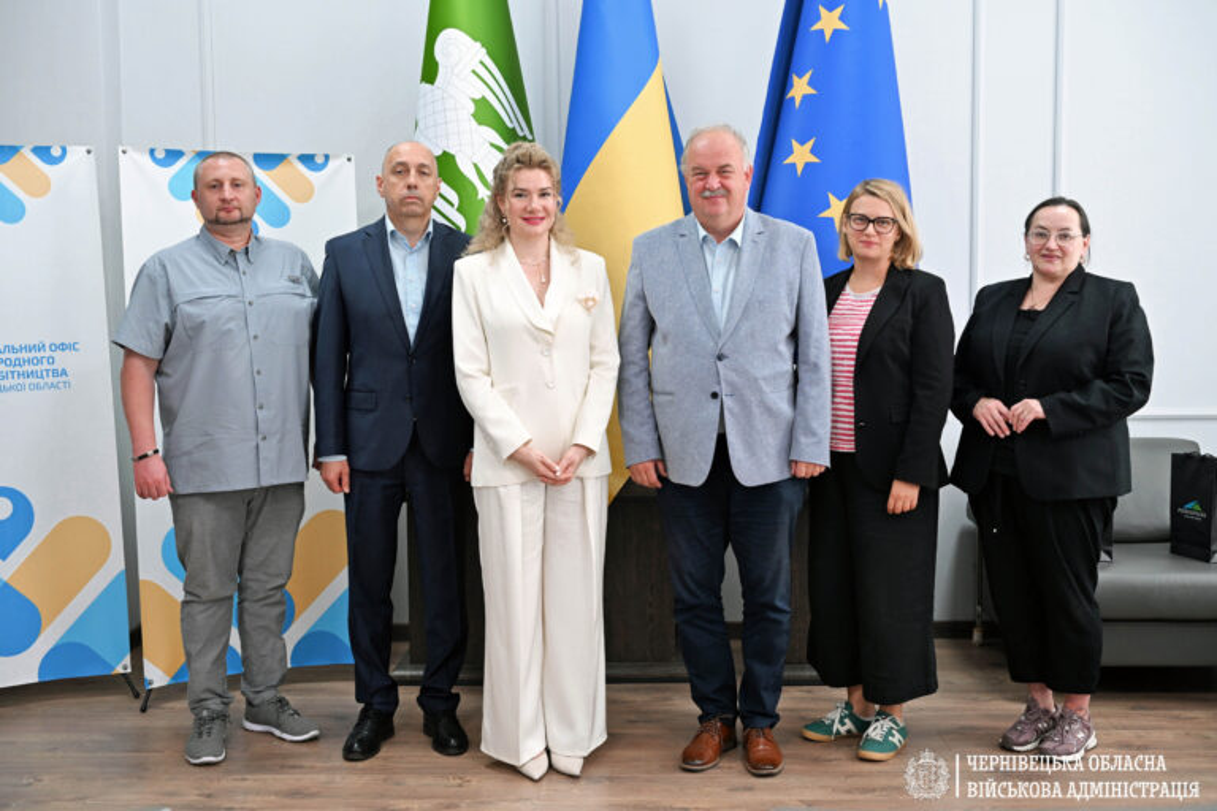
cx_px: 608
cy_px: 406
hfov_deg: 50.7
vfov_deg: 35.1
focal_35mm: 38
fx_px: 1285
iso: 1000
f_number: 3.2
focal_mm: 38
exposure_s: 1/100
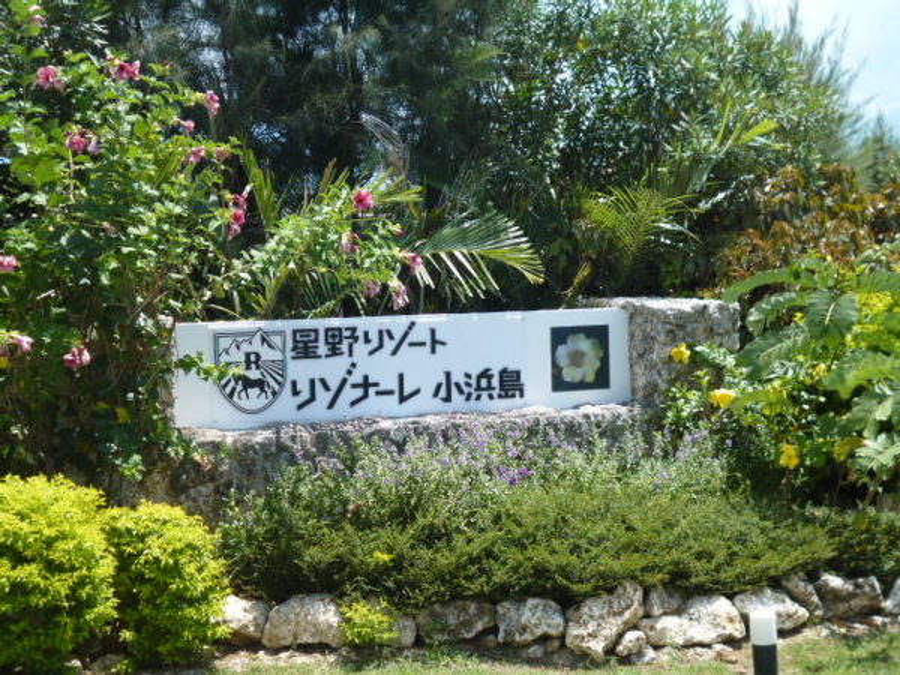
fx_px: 1222
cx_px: 450
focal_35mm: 47
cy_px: 338
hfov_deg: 40.4
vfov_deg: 30.9
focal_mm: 8.1
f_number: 3.8
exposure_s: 1/400
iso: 100
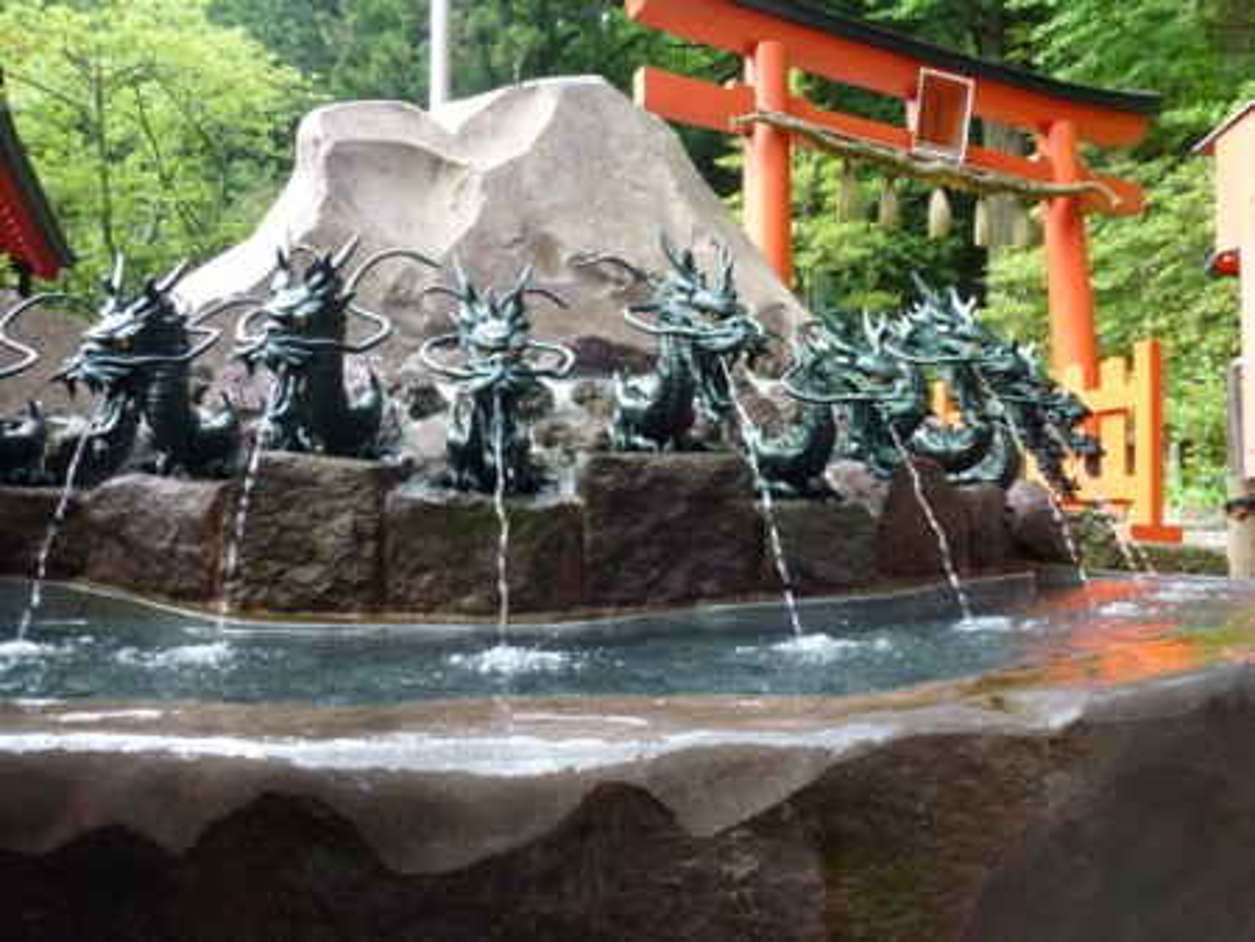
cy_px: 471
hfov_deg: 69.4
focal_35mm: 25
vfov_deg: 54.9
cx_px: 628
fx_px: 907
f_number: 3.3
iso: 400
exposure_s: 1/250
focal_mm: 4.3
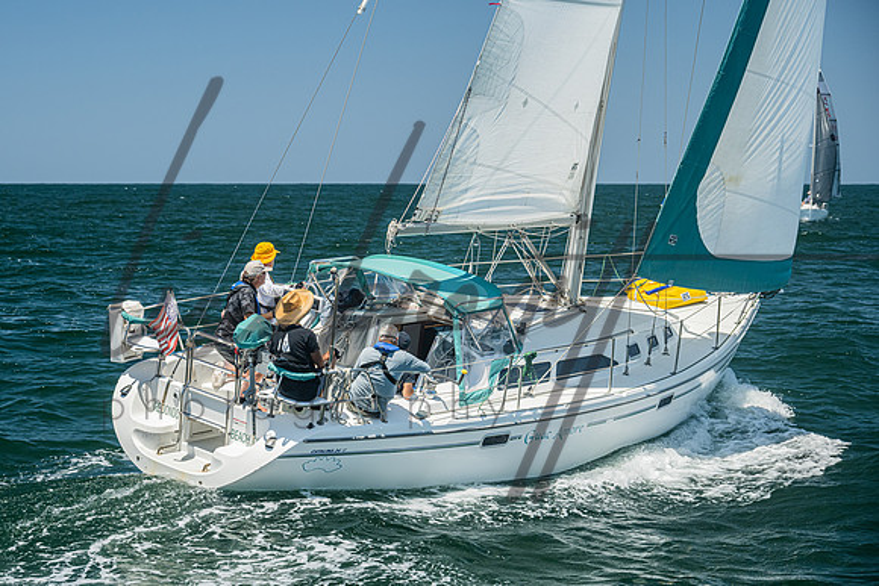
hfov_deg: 22.9
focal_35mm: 89
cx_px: 389
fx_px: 2166
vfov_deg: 15.4
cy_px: 322
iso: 320
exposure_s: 1/640
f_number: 6.3
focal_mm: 79
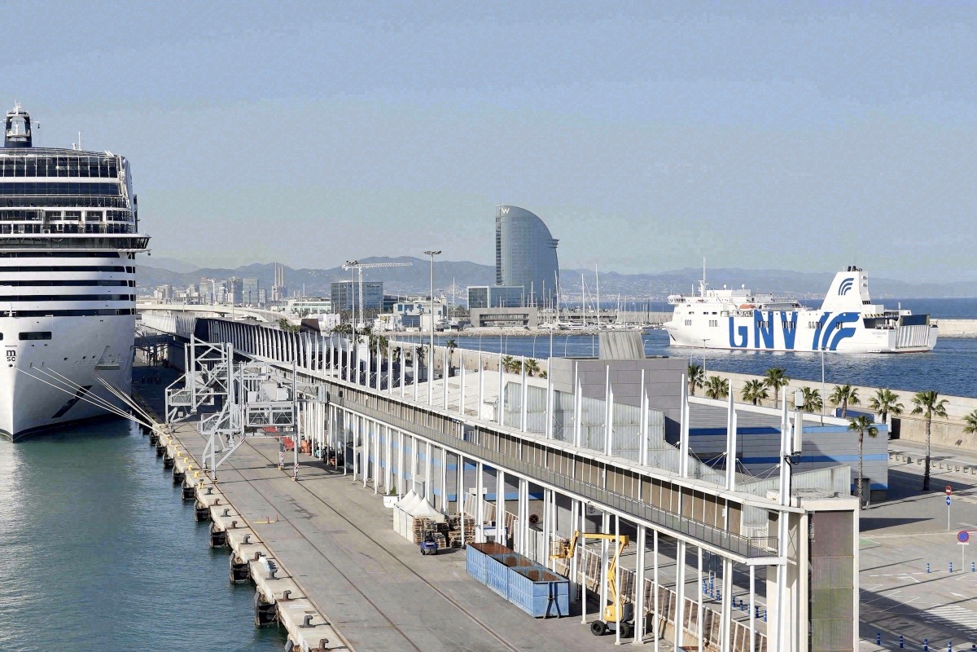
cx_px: 488
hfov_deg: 55.8
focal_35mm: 34
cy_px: 326
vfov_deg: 38.9
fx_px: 923
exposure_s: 1/1600
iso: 100
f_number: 4
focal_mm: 34
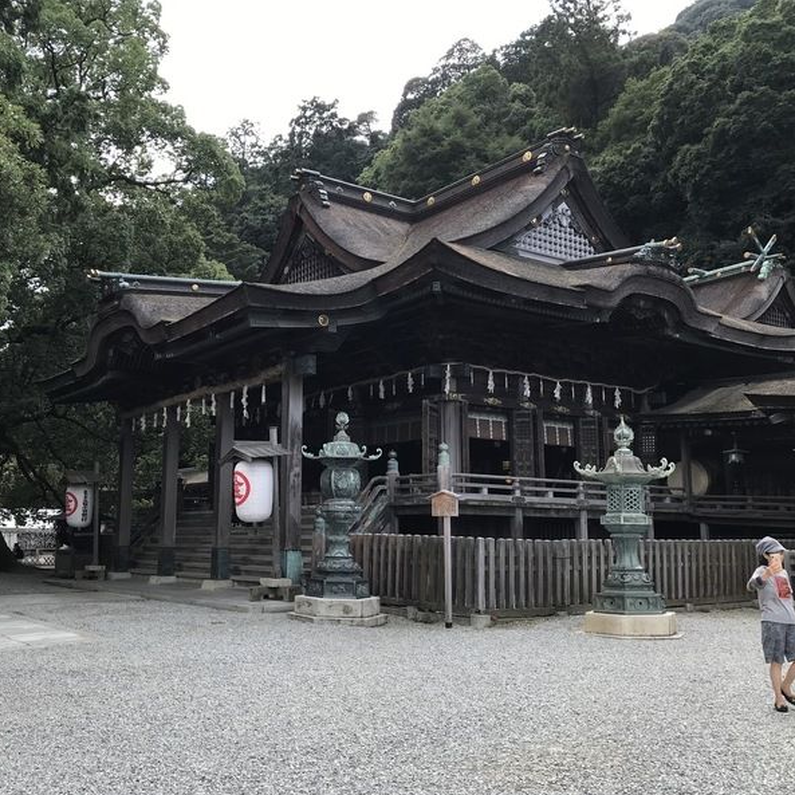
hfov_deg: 48.3
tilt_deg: +9.3
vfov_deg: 48.4
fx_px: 883
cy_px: 408
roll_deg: +0.1
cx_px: 344
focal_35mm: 34
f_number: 1.8
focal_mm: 3.99
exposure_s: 1/570
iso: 20
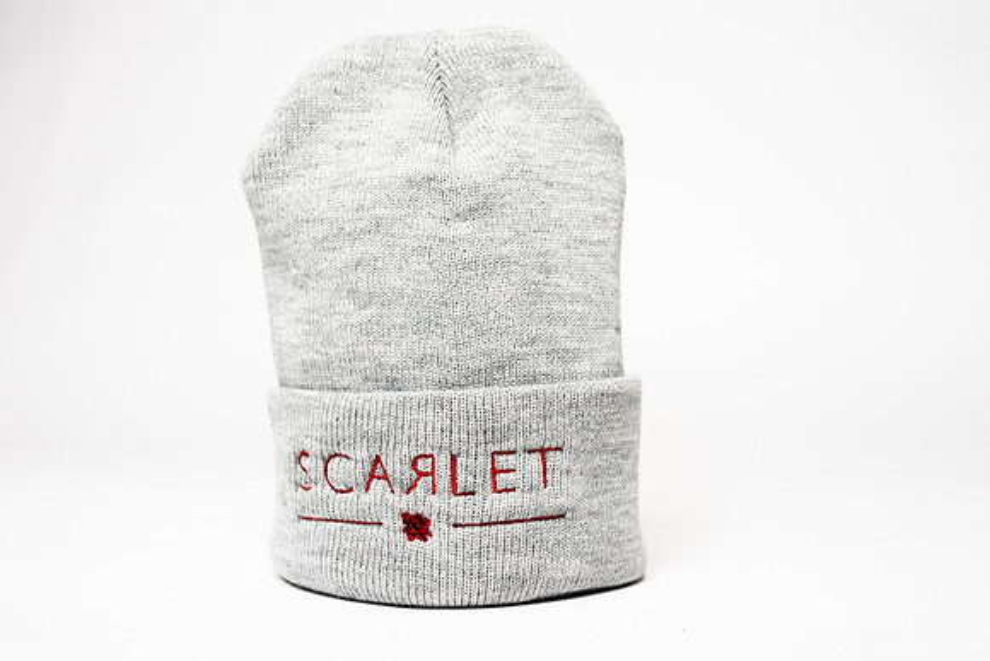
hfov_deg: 54.4
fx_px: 963
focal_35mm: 35
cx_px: 495
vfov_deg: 37.9
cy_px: 330
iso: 100
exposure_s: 1/160
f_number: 7.1
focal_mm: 35
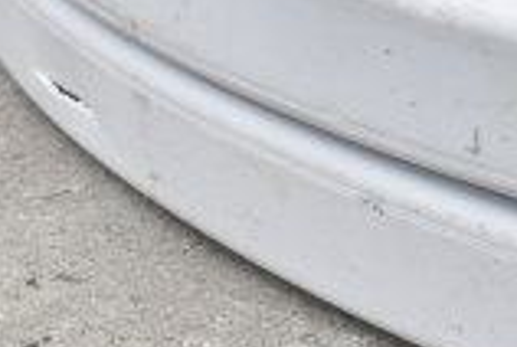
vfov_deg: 8.5
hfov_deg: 11.7
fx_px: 2331
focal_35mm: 162
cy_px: 57
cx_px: 942
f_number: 7.1
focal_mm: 28
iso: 200
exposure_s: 1/200
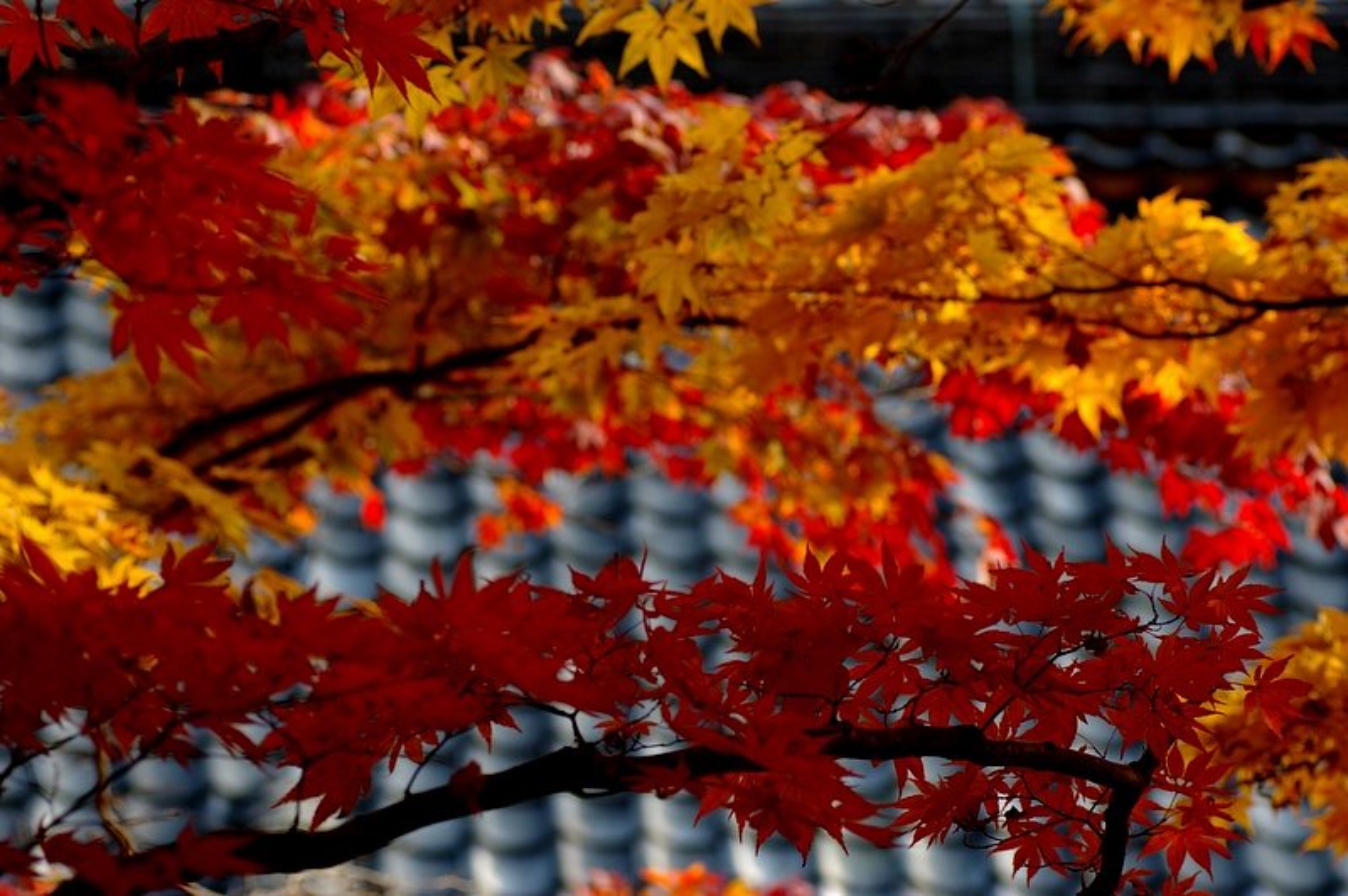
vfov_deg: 10.1
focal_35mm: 135
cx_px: 674
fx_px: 5051
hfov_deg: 15.2
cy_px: 448
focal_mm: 90
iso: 200
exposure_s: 1/180
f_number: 4.5
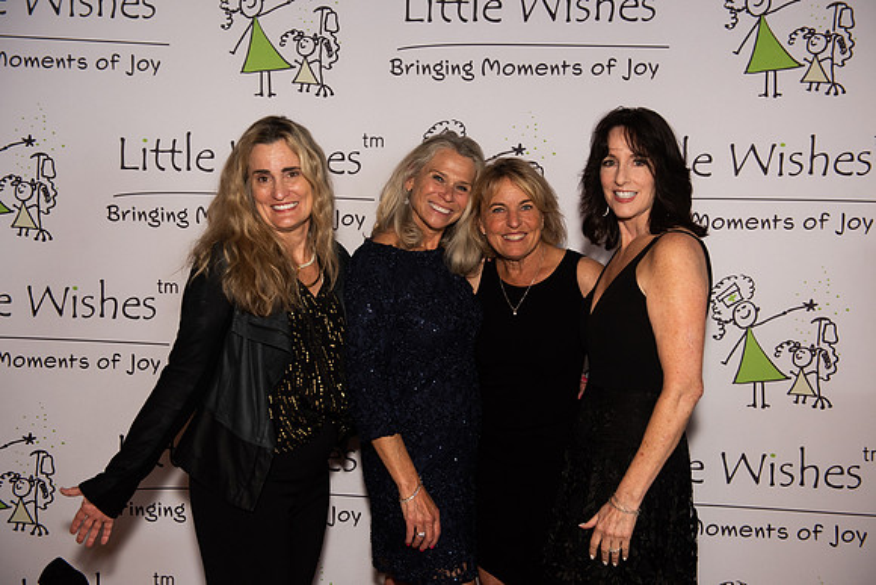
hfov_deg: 48.4
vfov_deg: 33.4
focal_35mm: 40
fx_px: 974
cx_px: 438
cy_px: 292
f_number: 4
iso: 800
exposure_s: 1/60
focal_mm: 40
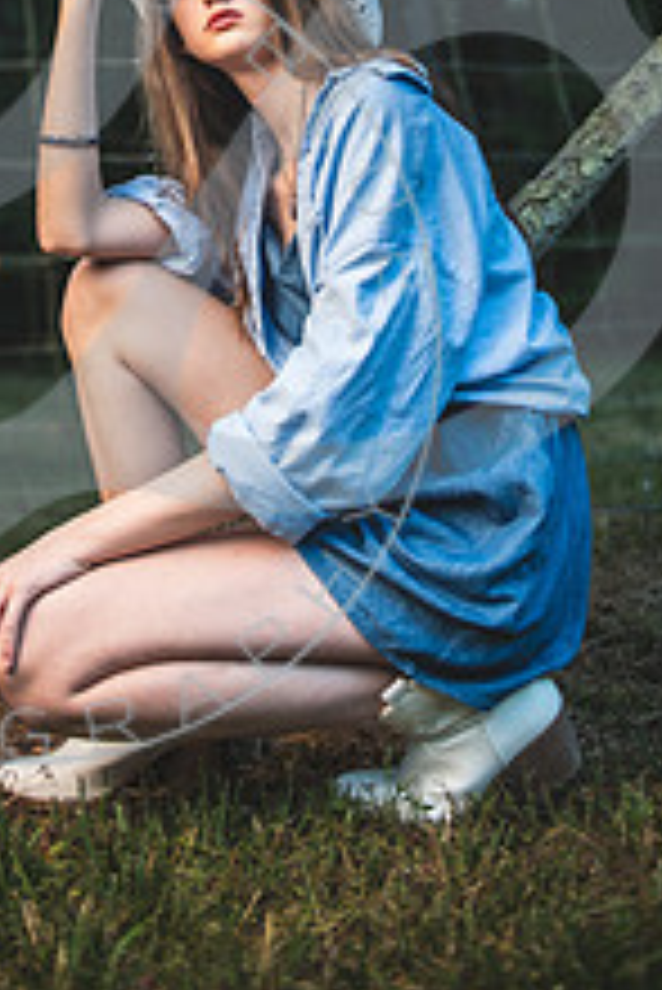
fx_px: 1349
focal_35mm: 49
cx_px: 225
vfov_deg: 36.4
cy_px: 4
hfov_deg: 27.4
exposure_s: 1/400
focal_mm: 24
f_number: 2.8
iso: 500
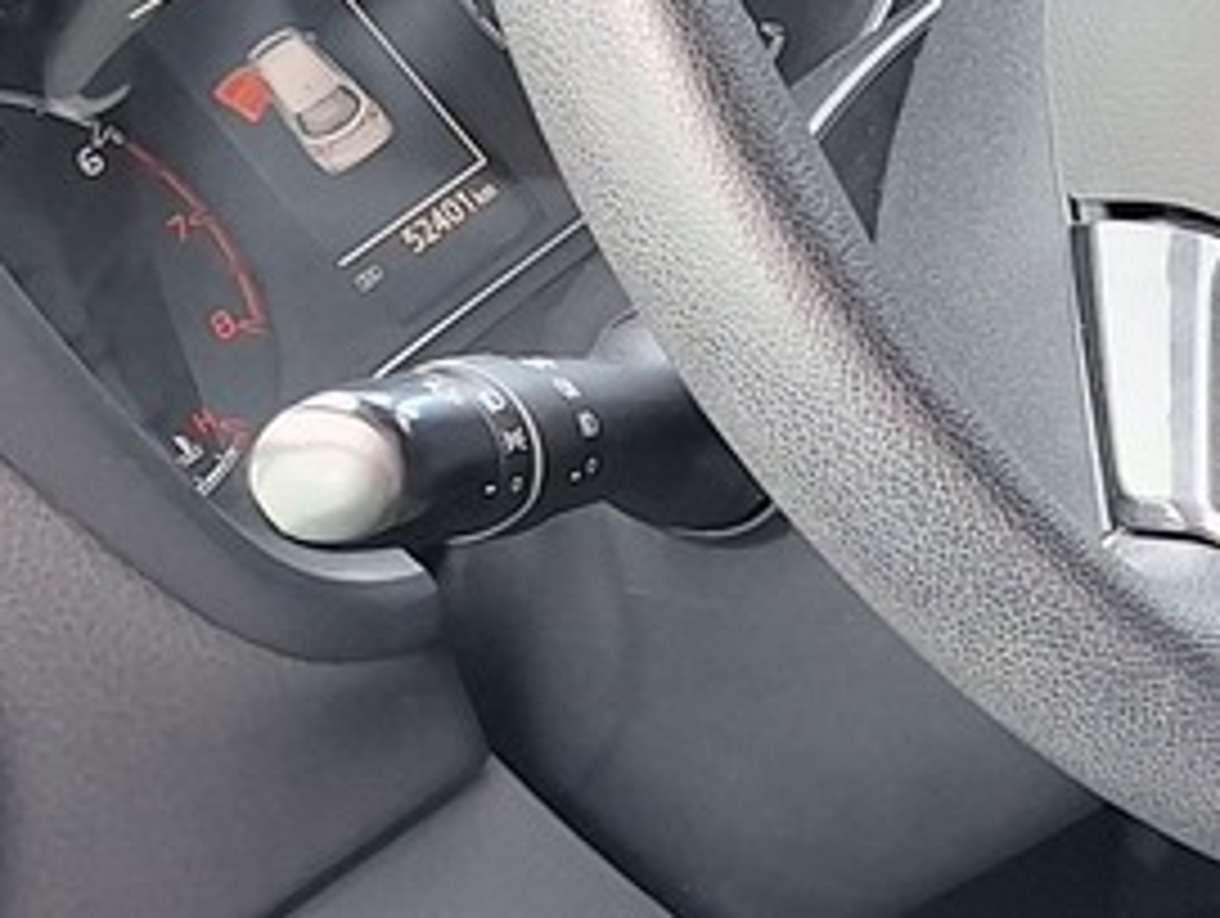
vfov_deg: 12.2
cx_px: 2724
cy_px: 504
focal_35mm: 122
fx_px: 4305
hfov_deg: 13.1
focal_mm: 5.54
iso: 40
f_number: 1.8
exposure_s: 1/100
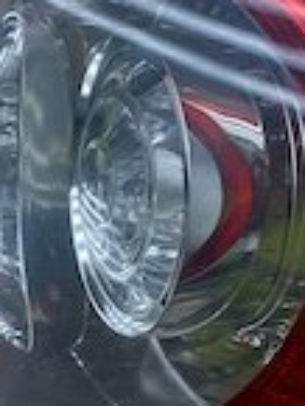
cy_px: 305
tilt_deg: -51.6
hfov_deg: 12.9
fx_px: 1349
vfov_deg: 17.0
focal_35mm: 115
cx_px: 207
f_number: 1.8
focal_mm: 4.25
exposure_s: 1/919
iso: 32
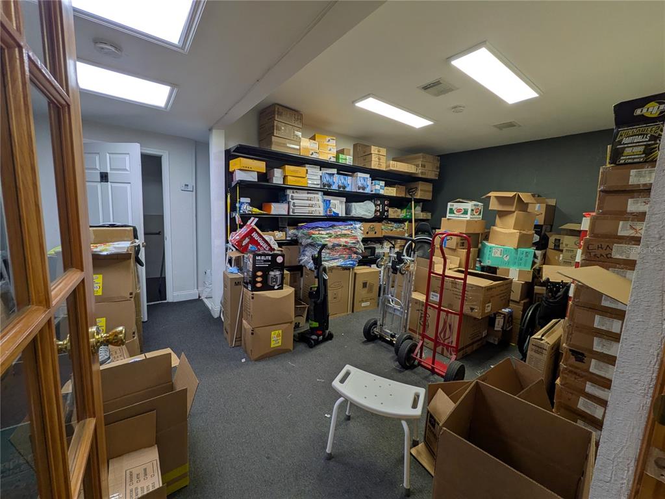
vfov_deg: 85.7
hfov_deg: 102.1
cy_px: 250
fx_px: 269
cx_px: 332
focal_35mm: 14
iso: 78
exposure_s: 1/60
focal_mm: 1.83
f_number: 2.2
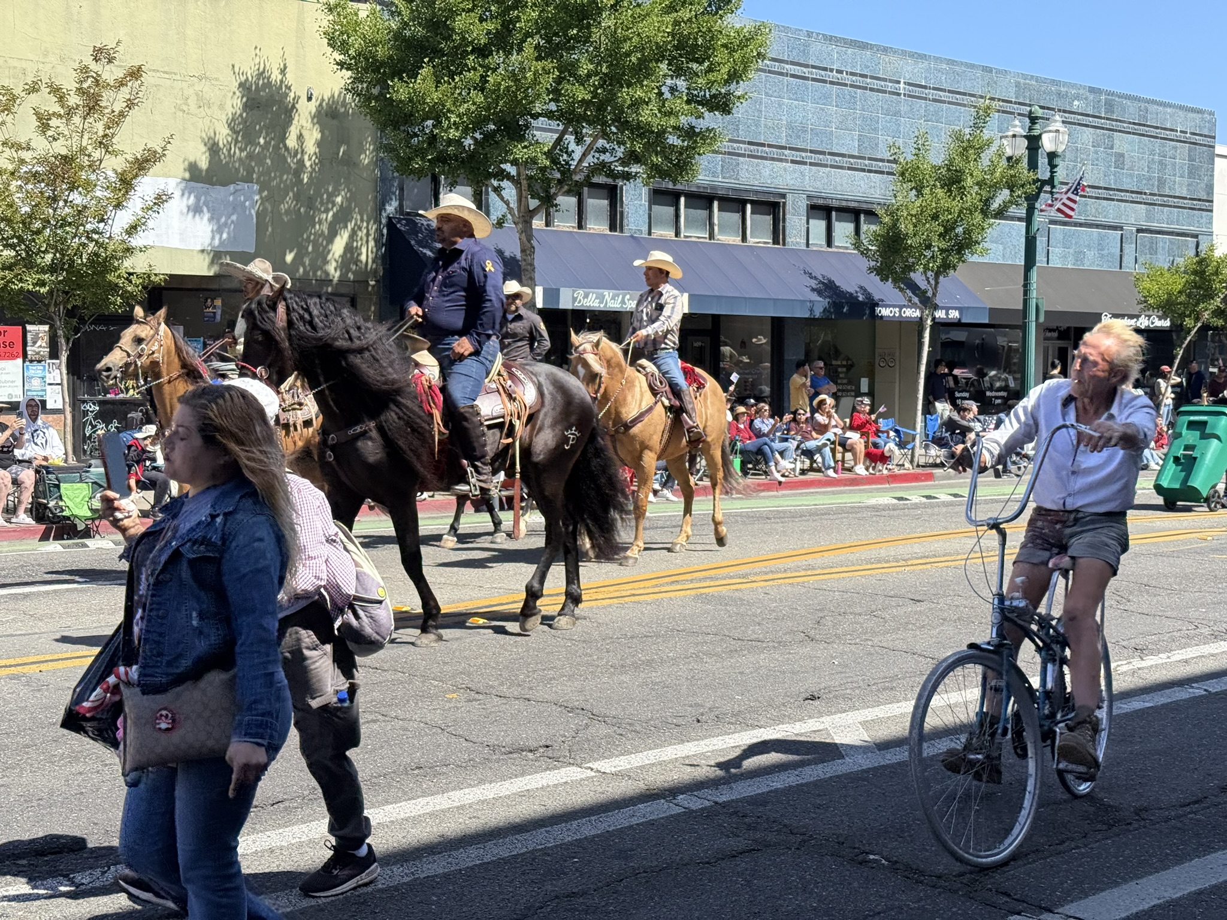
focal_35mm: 48
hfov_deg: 39.7
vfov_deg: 30.3
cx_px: 614
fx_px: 1701
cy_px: 460
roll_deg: -0.8
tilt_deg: -3.3
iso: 100
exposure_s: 1/3534
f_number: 1.78
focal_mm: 6.76
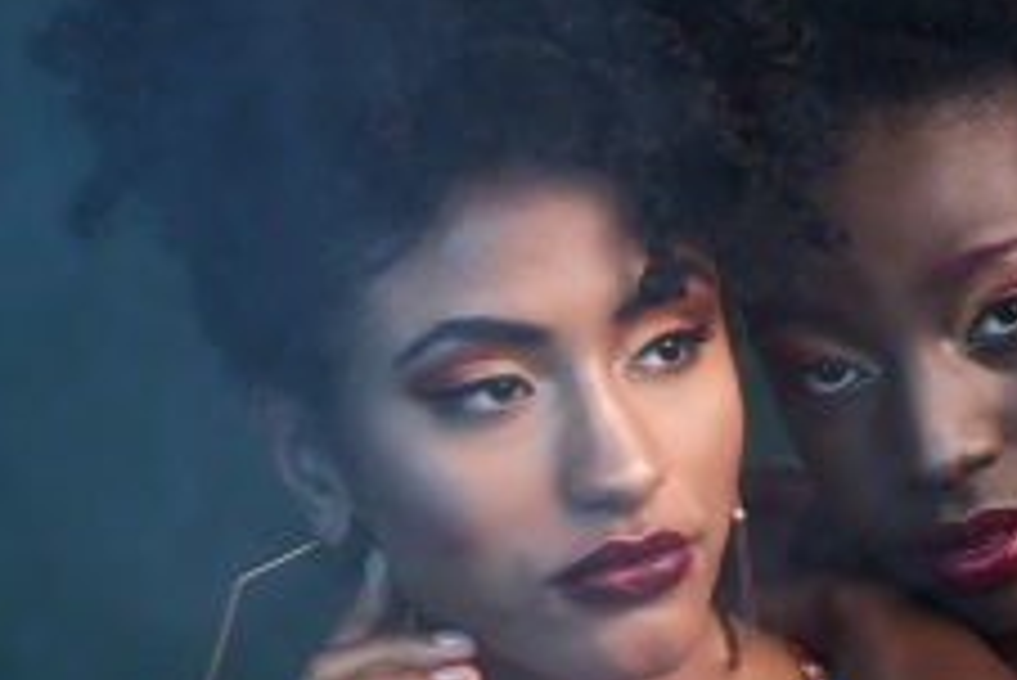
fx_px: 5003
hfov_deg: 11.6
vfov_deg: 7.8
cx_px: 752
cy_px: 552
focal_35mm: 177
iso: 50
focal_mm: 100
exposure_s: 1/160
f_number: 11
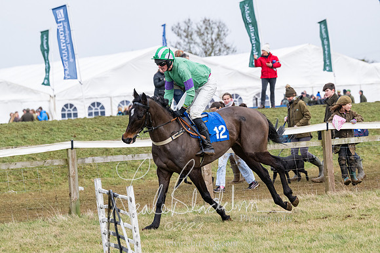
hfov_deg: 10.6
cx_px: 190
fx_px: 2057
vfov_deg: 7.0
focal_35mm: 195
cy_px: 126
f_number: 4
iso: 800
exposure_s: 1/1600
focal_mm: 130
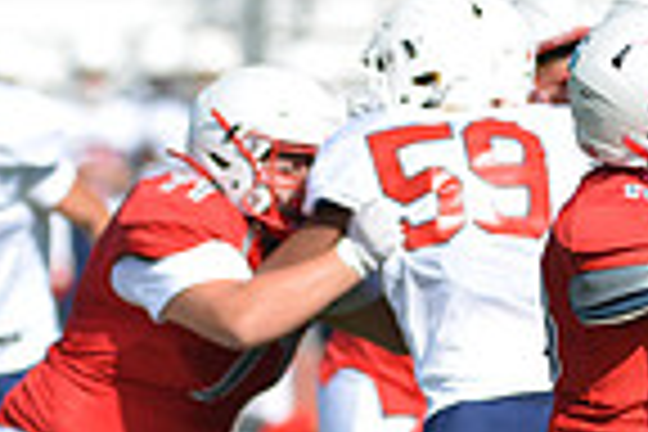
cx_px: 238
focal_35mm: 806
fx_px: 14507
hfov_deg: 2.6
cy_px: 452
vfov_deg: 1.7
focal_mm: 200
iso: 100
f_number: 2.8
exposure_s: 1/1600
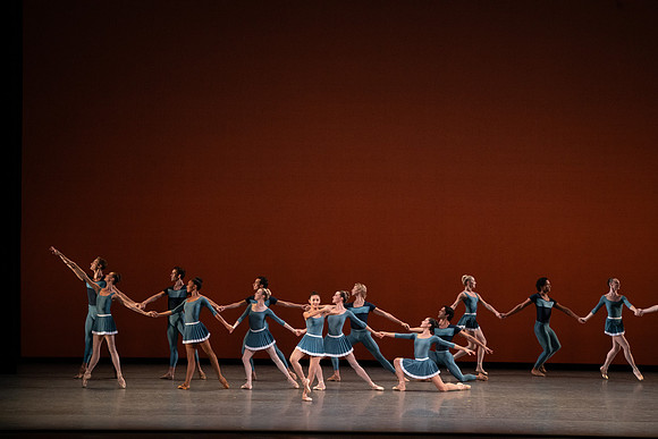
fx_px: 2578
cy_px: 220
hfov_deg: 14.5
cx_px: 329
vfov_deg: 9.7
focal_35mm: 141
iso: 5000
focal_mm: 141
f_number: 9
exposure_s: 1/400
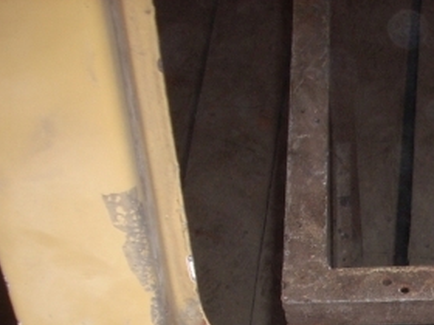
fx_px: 1241
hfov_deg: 18.7
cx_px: 533
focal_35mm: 99
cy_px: 431
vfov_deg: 14.3
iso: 64
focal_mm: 6.2
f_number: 2.8
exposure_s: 1/60
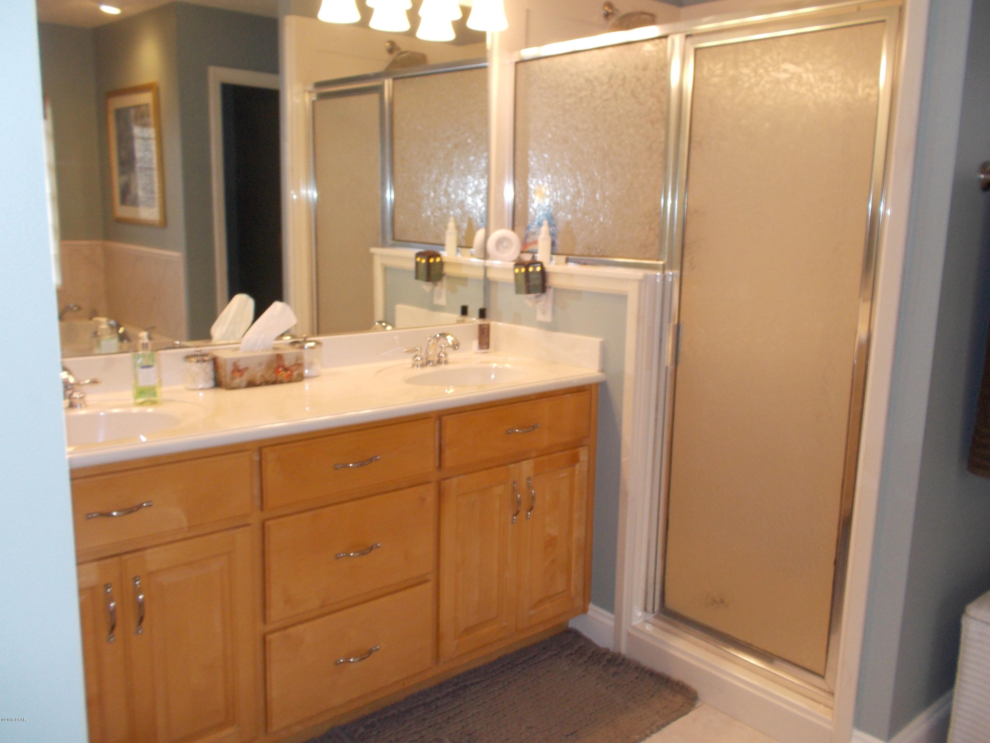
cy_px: 372
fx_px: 829
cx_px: 495
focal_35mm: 29
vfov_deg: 48.2
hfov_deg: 61.7
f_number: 3.3
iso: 100
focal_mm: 4.1
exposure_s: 1/25
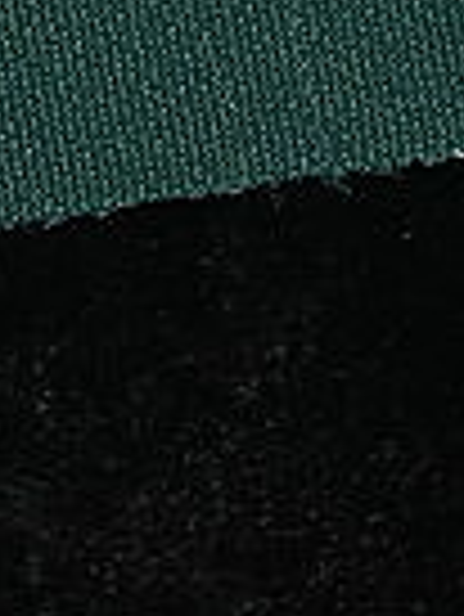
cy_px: -553
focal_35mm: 568
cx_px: -617
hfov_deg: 2.6
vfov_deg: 3.5
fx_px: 10136
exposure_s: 1/60
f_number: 7.1
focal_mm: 50
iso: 160
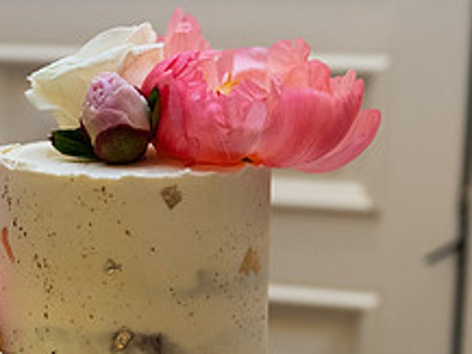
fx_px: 1473
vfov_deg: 13.5
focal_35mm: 108
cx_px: 165
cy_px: 383
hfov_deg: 18.2
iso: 800
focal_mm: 42
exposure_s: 1/160
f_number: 3.5
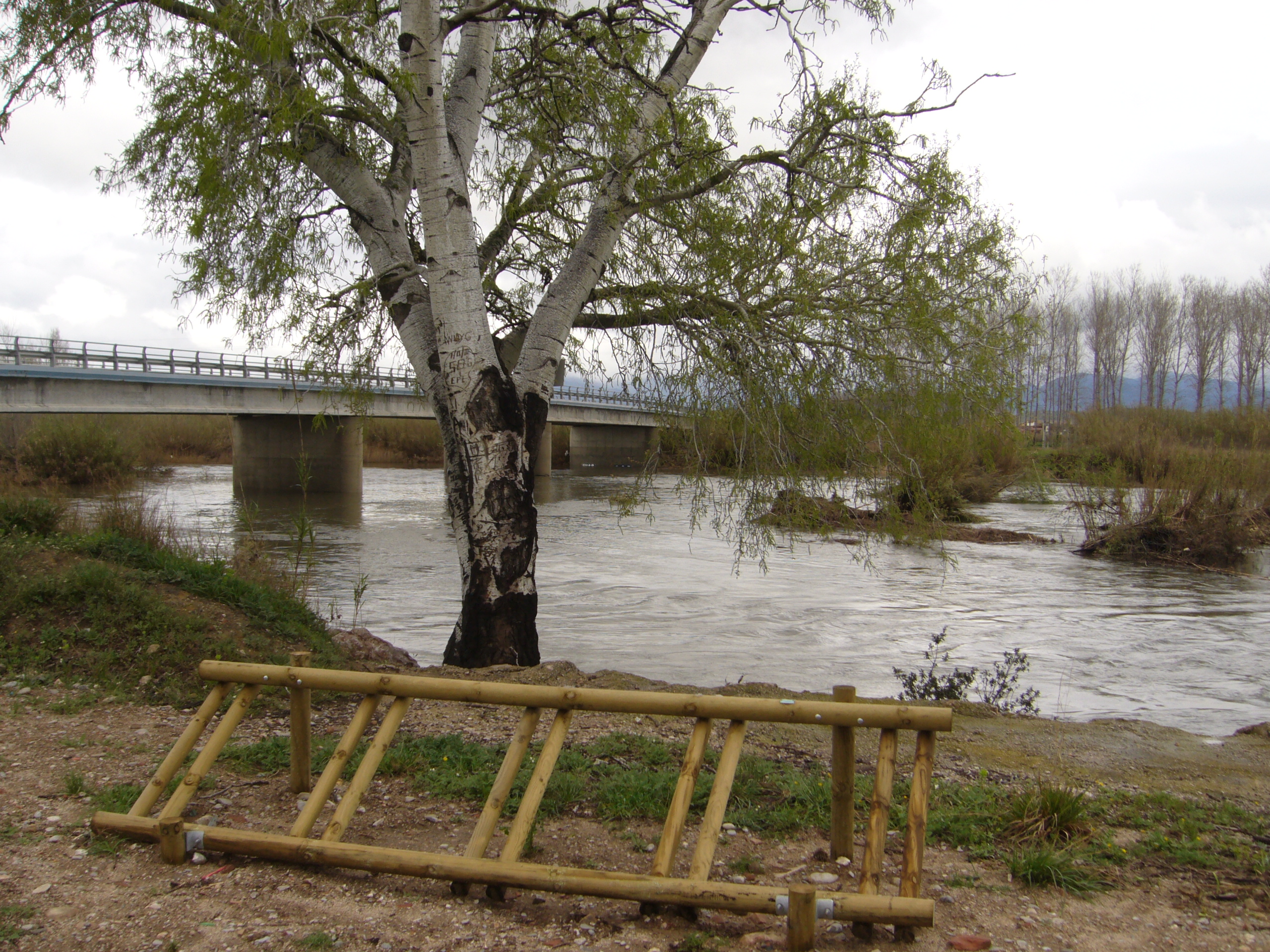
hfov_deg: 52.6
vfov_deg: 40.7
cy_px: 476
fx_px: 1284
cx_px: 635
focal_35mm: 35
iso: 80
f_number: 5.6
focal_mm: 5.8
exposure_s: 1/160
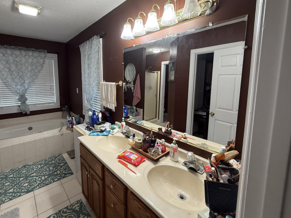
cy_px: 96
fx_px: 143
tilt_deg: -6.4
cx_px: 130
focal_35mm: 17
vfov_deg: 74.5
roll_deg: +0.5
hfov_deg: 90.7
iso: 200
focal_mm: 2.22
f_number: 2.2
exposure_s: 1/60
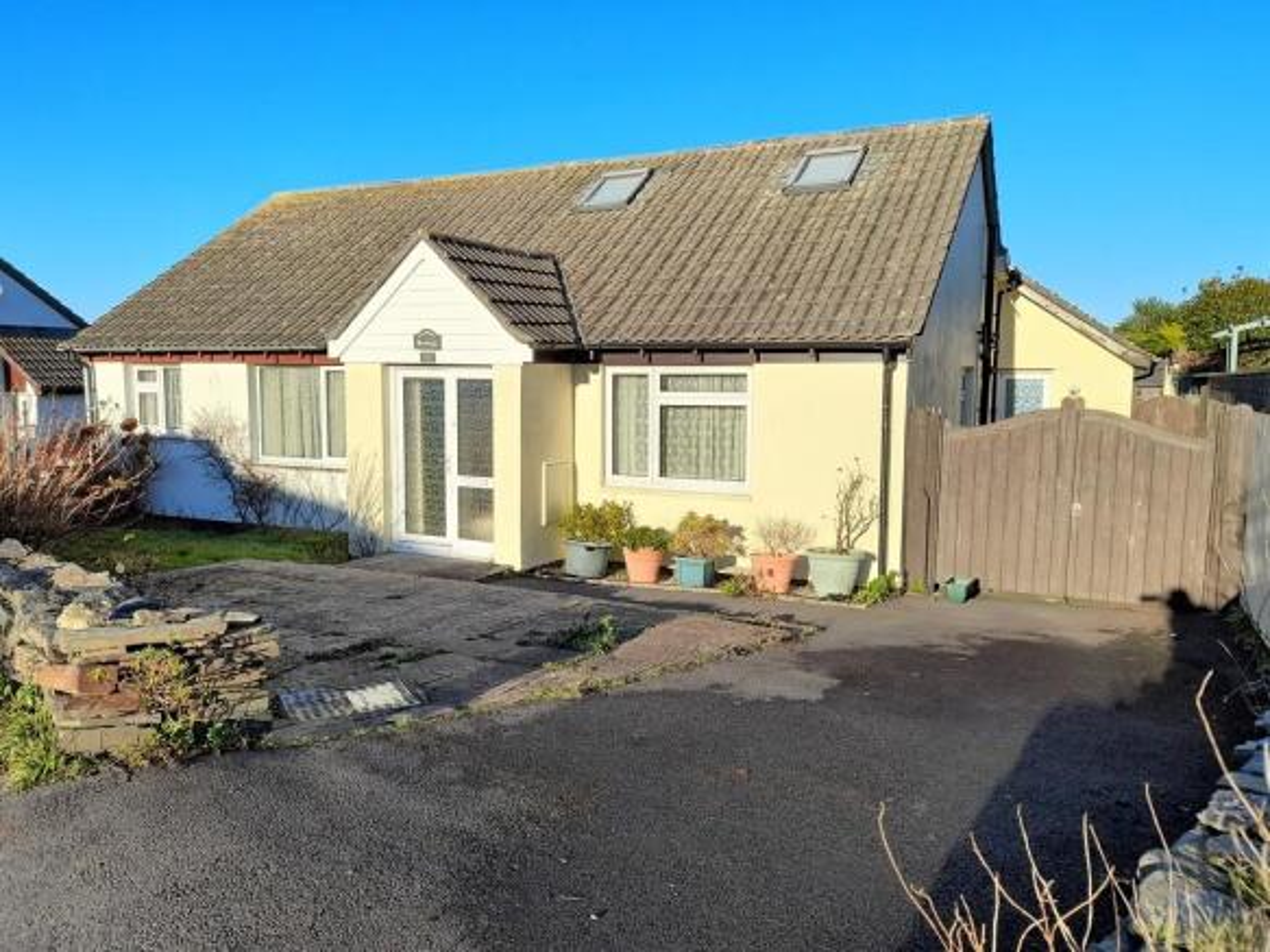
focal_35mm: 25
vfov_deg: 54.9
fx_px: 917
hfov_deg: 69.4
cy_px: 476
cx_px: 635
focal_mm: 4.6
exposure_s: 1/751
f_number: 2
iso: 20
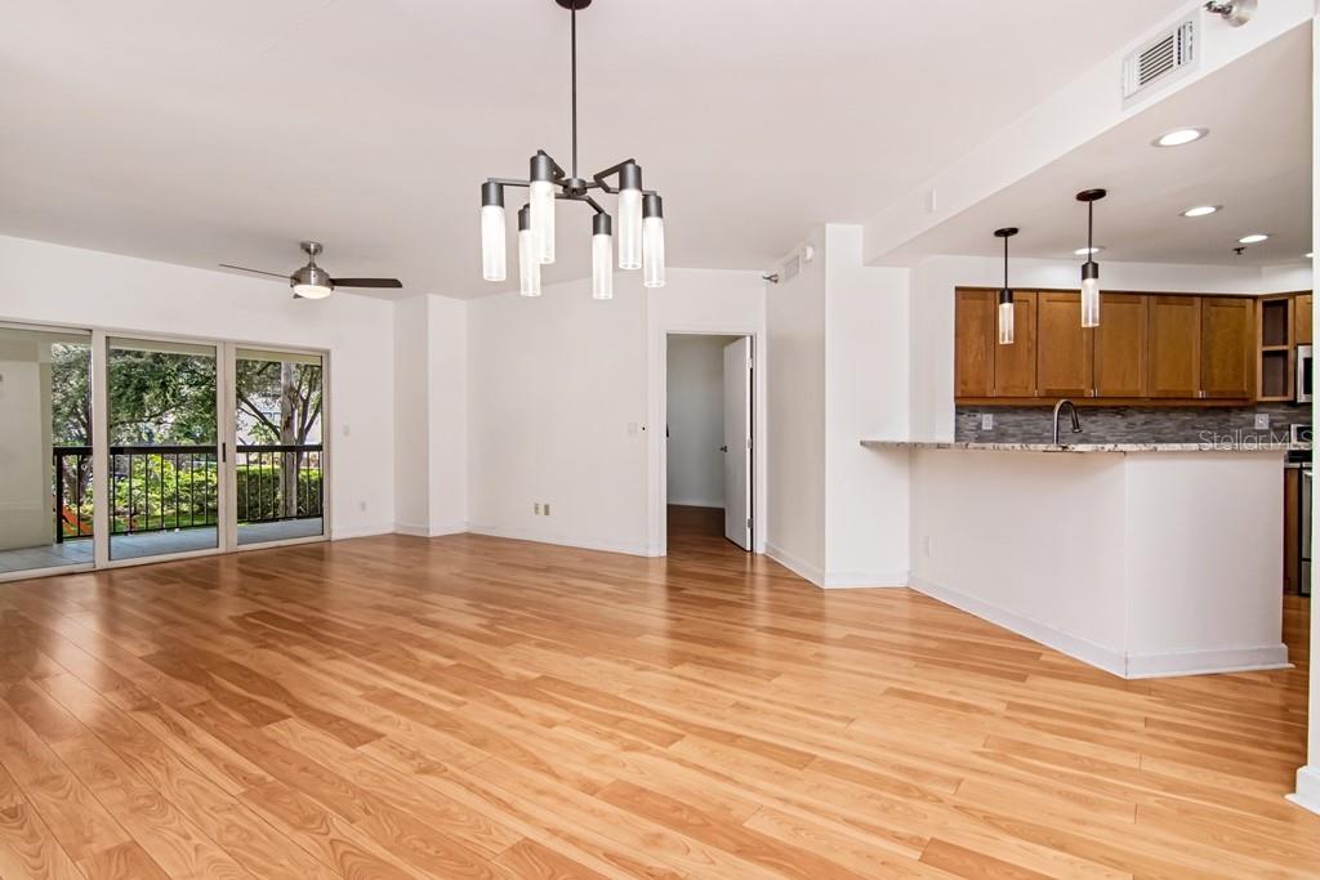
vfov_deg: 72.1
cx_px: 660
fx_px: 605
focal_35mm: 16
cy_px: 440
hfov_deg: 95.0
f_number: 7.1
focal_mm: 11
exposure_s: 1/200
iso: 640
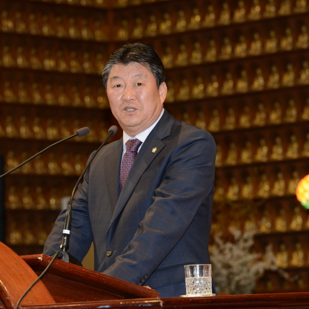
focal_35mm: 231
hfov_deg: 7.6
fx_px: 2333
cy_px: 154
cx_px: 126
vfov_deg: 7.6
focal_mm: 180
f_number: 8
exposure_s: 1/60
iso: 1250
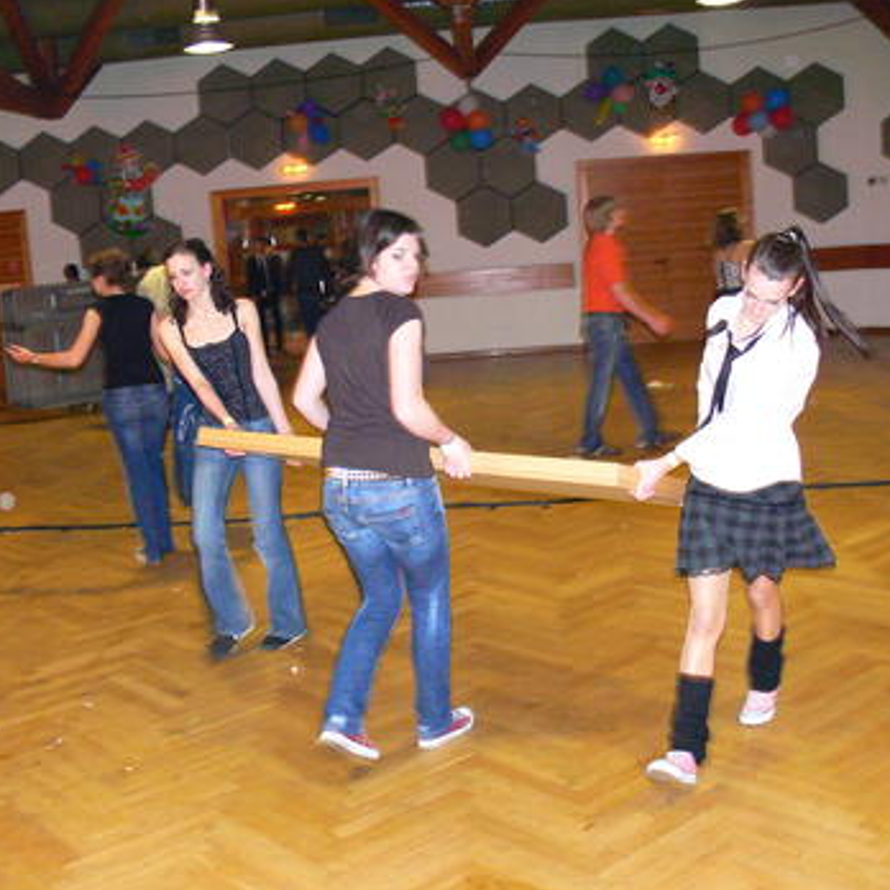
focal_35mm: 42
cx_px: 379
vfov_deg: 40.0
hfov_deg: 39.9
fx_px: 1222
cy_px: 448
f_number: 2.8
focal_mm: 7.4
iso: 320
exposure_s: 1/30
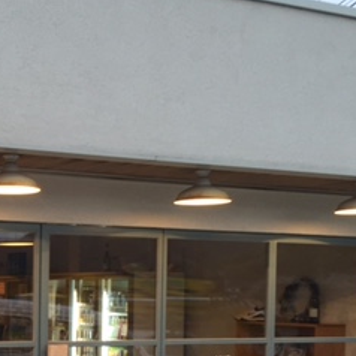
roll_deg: -0.8
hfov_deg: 23.3
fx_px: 803
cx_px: -45
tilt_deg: +0.0
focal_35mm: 69
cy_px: 299
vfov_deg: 24.5
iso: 40
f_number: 2.2
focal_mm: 4.15
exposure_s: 1/30
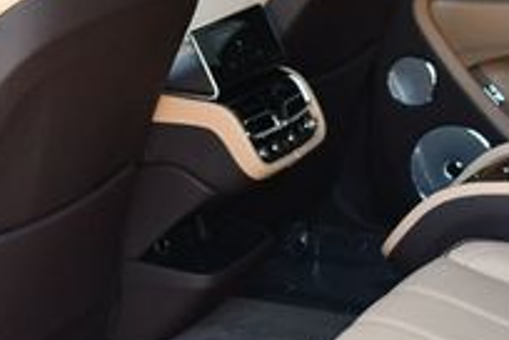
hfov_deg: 18.0
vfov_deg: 12.1
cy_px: 190
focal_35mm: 113
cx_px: 344
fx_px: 1598
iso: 800
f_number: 3.5
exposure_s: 1/250
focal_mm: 18
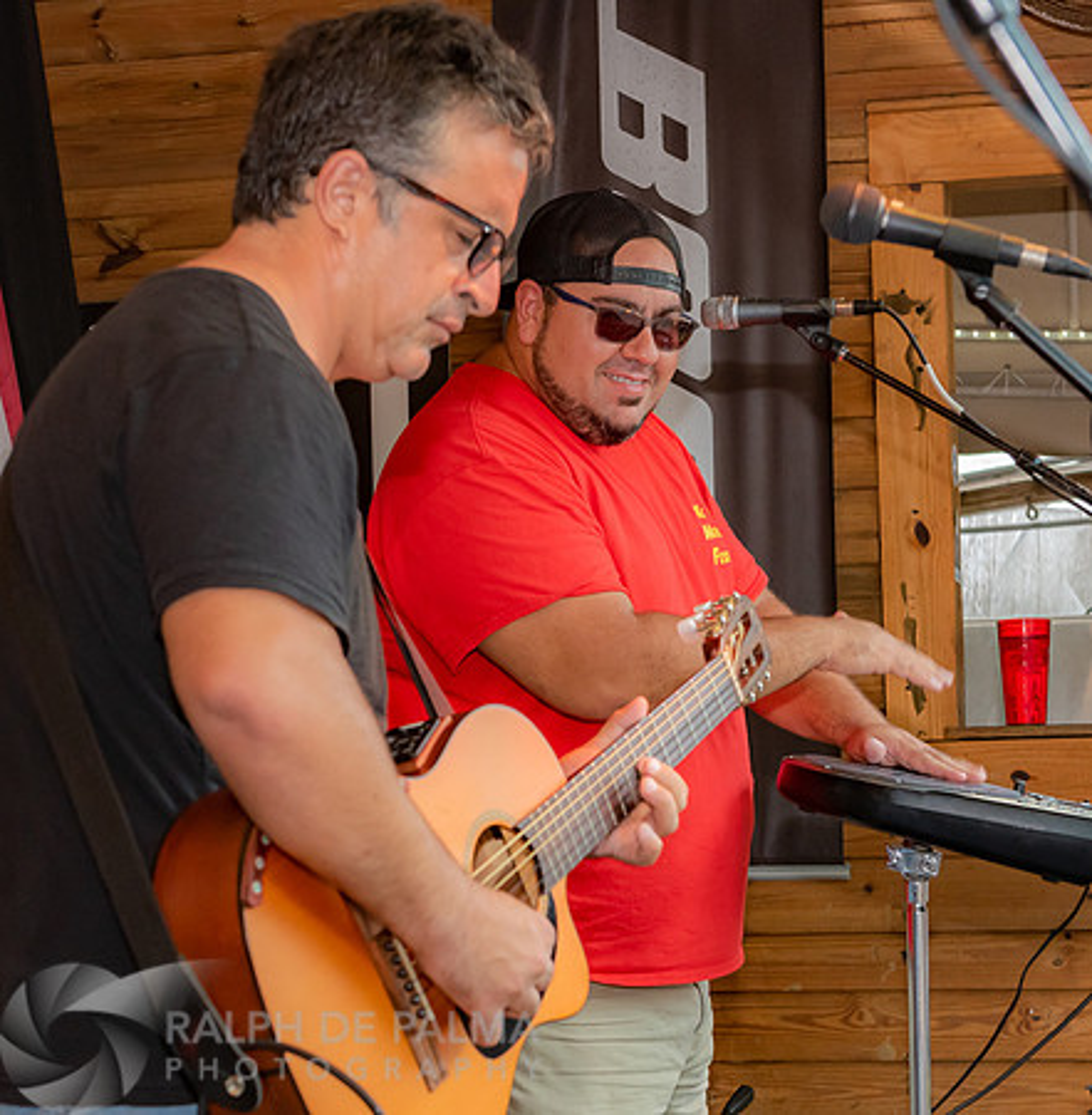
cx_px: 463
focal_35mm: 92
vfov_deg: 19.0
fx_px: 3310
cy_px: 765
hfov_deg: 18.7
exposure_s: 1/160
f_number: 5.6
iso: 800
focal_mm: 52
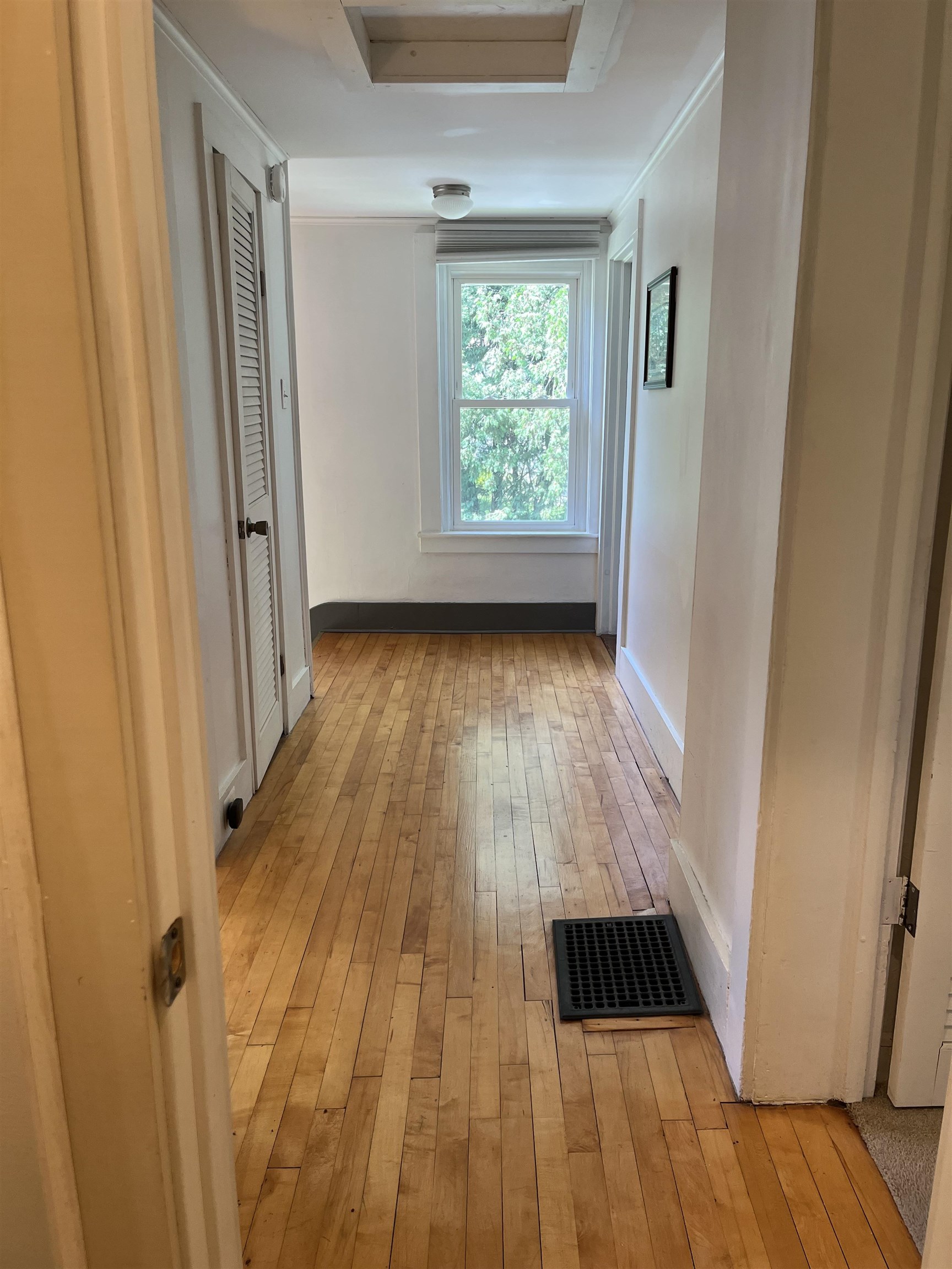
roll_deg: +0.2
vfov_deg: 67.3
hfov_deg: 53.1
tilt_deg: -12.4
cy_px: 634
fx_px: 953
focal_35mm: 26
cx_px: 476
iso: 100
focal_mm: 5.1
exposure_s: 1/120
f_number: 1.6
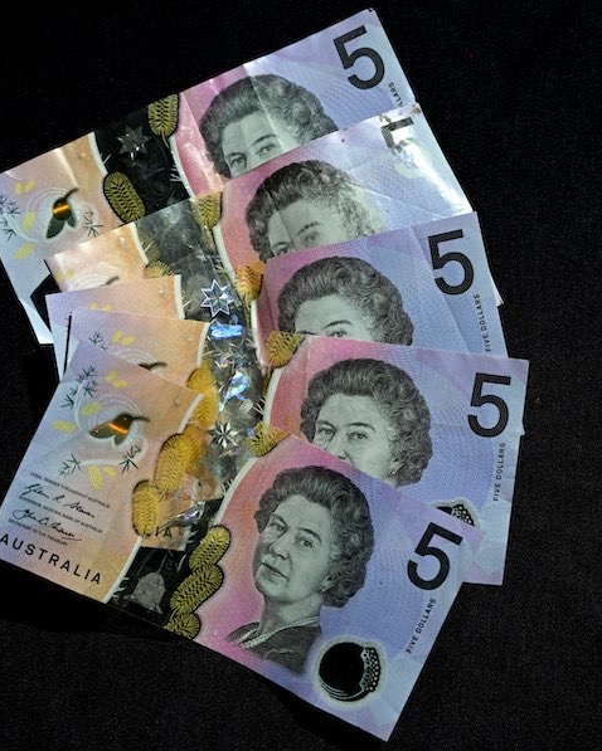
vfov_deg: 19.4
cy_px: 375
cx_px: 302
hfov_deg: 15.6
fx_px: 2204
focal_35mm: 99
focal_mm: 70
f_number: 4.5
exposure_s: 1/8000
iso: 400
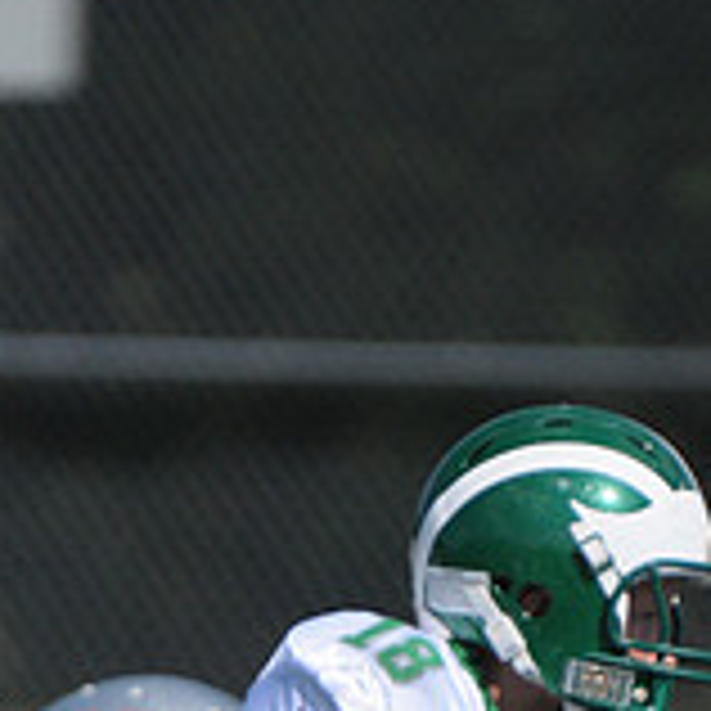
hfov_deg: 1.3
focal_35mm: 1402
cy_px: 1274
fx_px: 32580
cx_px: 466
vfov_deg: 1.2
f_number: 4
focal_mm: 300
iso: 640
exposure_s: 1/8000
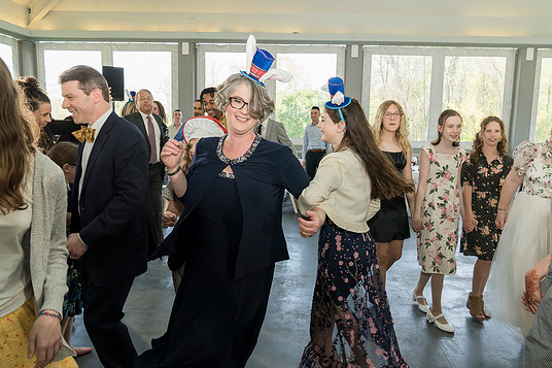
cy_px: 181
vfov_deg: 49.5
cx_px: 297
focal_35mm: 26
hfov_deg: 69.3
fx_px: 399
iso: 1250
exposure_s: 1/200
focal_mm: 24
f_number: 6.3
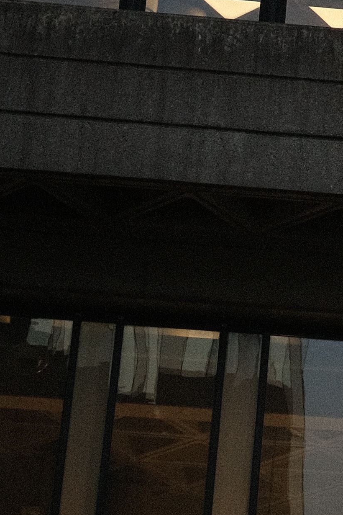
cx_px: 594
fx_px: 2858
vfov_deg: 9.3
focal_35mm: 200
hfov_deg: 6.7
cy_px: -702
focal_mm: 27
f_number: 4.5
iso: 1000
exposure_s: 1/125
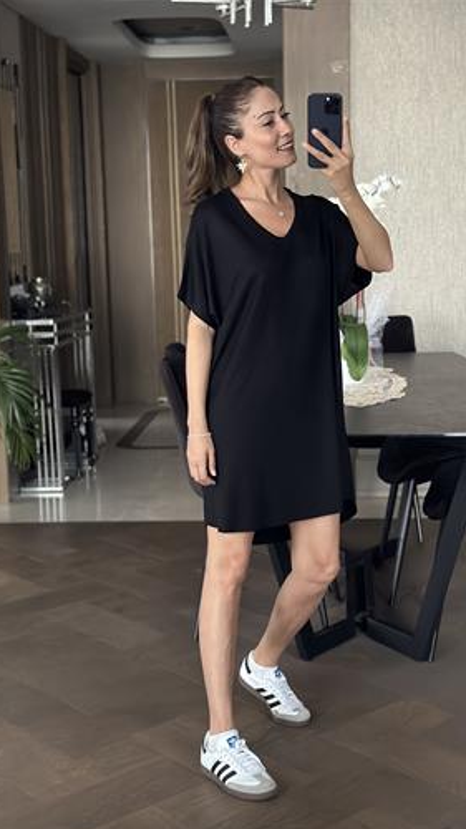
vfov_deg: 39.2
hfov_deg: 22.6
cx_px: 252
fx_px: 1165
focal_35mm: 53
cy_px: 418
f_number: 1.78
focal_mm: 6.86
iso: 640
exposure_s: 1/40
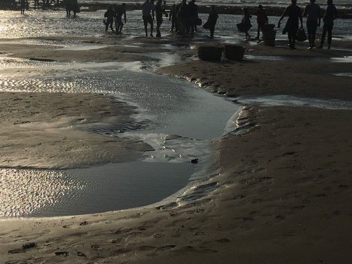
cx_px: 185
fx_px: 722
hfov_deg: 27.4
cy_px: 85
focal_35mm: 71
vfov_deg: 20.6
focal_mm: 4.15
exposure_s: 1/15385
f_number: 2.2
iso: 25
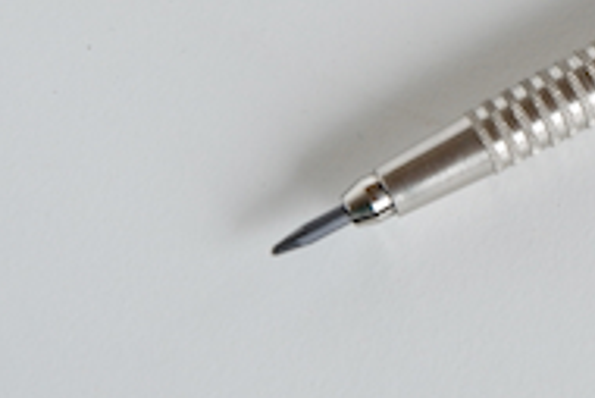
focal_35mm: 202
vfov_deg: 6.8
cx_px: 983
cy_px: -116
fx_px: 3341
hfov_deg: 9.8
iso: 200
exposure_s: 1/34
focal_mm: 40.2
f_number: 8
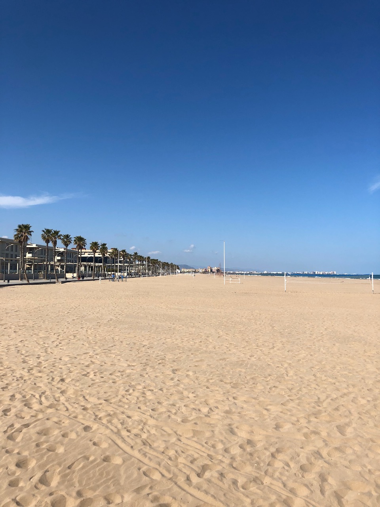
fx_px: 410
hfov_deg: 49.7
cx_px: 190
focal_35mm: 28
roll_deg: -1.2
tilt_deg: +1.8
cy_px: 254
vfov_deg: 63.4
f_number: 1.8
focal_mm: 4
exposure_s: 1/3436
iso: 20
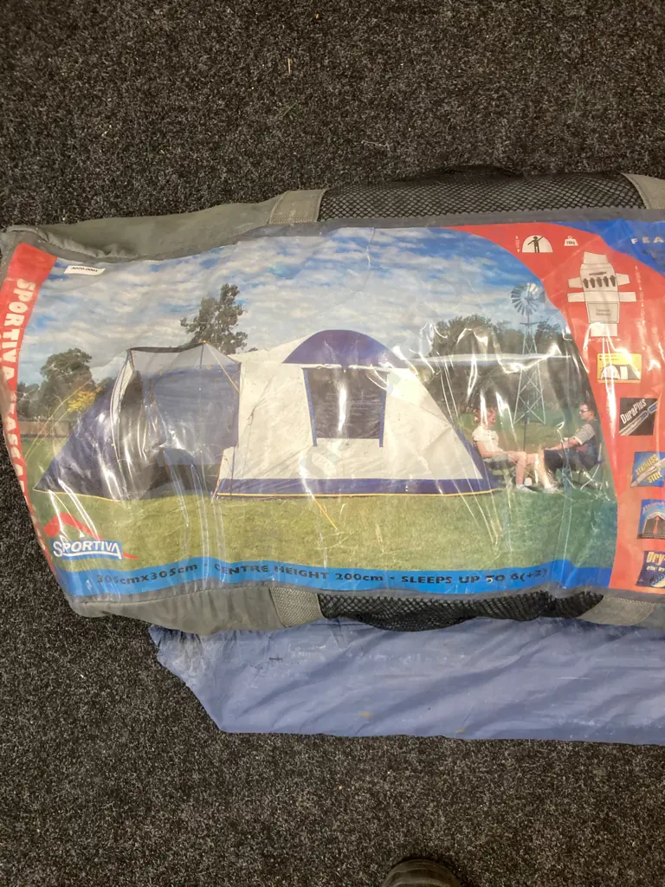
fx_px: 717
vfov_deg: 63.4
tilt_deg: -86.1
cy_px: 444
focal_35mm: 28
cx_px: 332
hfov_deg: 49.7
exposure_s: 1/50
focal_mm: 3.99
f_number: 1.8
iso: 160
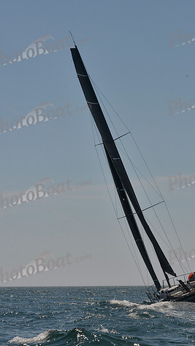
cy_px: 145
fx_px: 883
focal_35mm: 96
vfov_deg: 22.2
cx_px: 130
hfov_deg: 12.6
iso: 400
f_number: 11
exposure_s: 1/800
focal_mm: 75
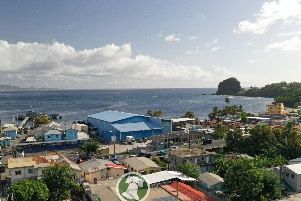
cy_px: 120
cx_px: 133
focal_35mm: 34
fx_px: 284
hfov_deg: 55.7
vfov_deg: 38.7
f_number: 5.6
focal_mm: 10.26
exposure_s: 1/30
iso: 160
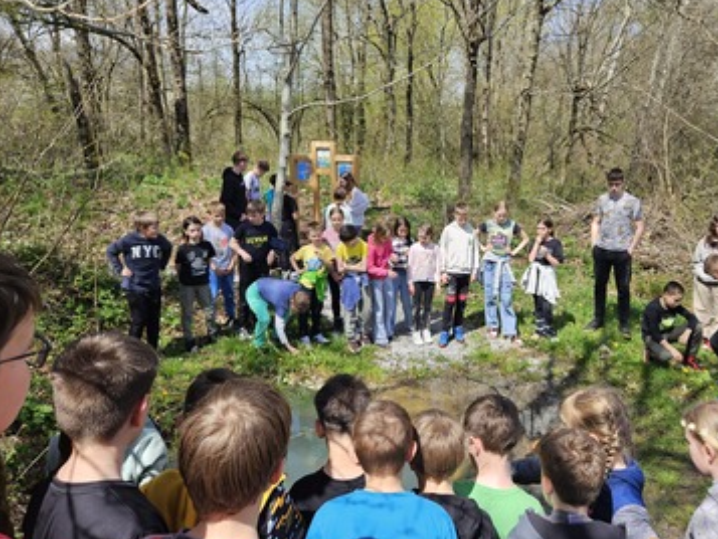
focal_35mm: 29
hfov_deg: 61.2
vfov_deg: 48.1
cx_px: 426
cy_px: 229
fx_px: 602
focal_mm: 5.4
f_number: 1.8
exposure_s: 1/799
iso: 25
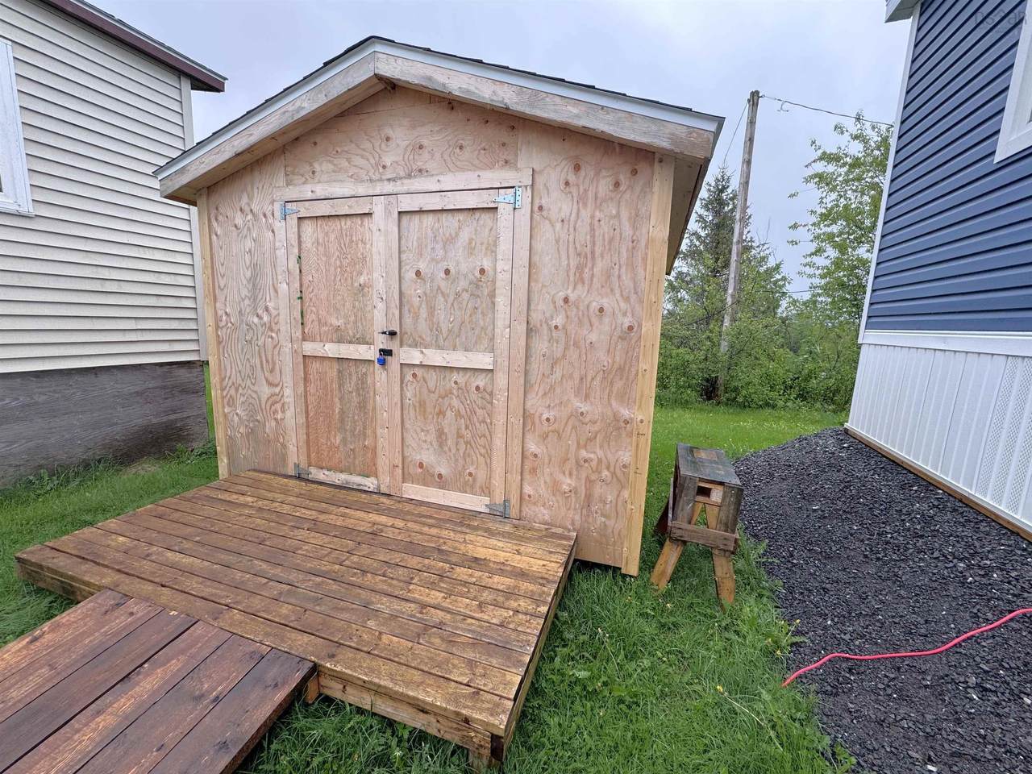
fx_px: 417
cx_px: 516
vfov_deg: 85.7
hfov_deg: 102.1
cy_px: 387
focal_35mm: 14
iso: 40
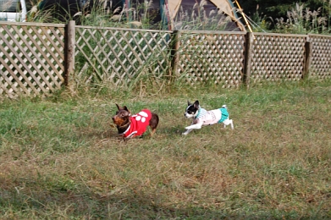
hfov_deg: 24.6
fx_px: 758
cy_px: 110
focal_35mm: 82
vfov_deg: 16.5
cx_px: 166
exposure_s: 1/250
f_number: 10
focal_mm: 55
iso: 400
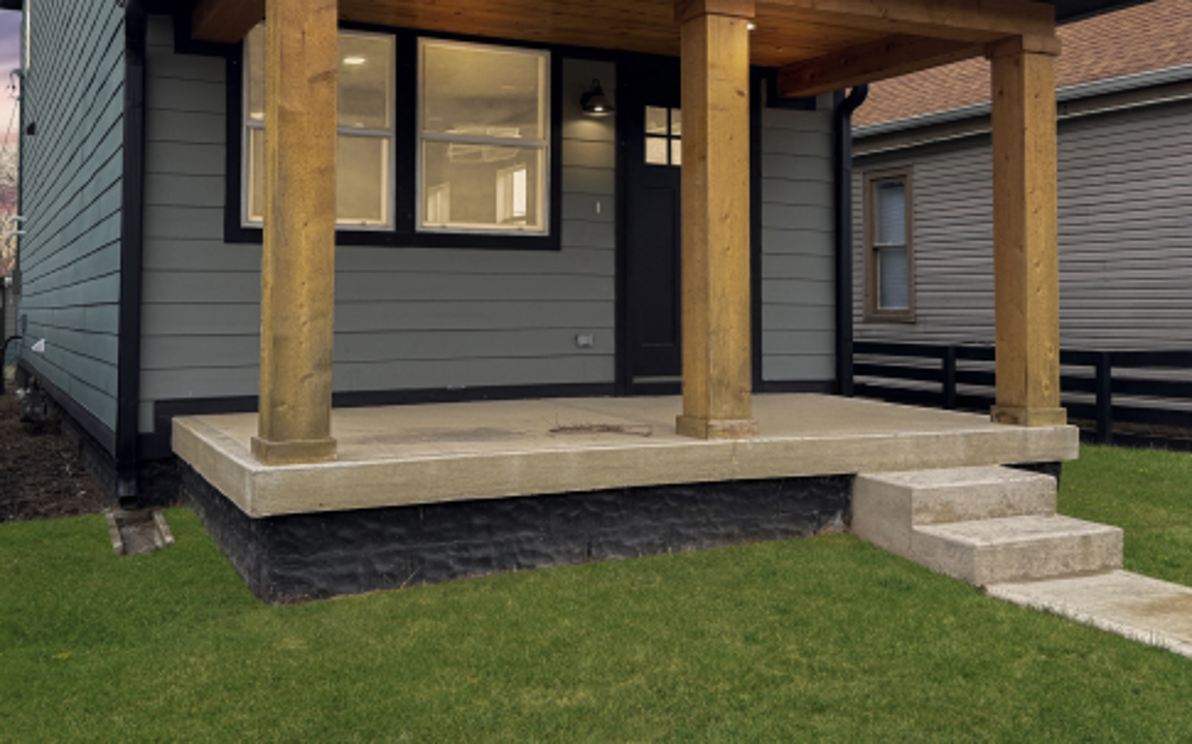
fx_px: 1137
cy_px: 82
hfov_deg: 55.3
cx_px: 607
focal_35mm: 35
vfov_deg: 34.4
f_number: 1.78
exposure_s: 1/527
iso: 80
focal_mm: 6.76
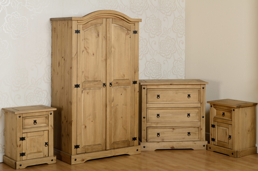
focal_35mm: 68
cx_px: 129
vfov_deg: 20.1
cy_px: 86
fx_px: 483
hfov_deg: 29.9
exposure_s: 1/250
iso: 100
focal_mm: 45
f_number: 9
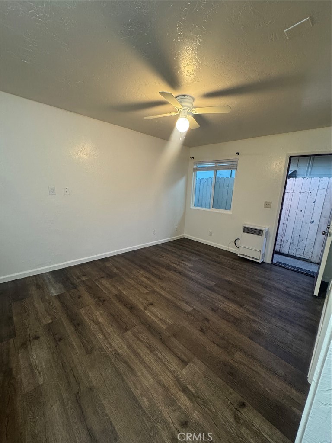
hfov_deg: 85.7
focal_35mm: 14
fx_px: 179
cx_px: 166
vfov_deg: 102.1
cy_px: 222
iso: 400
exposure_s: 1/60
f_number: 2.2
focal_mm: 2.22
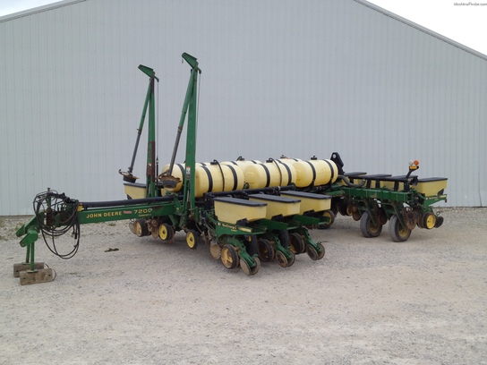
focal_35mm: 35
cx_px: 244
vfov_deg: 40.7
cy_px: 182
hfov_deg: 52.6
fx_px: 492
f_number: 2.4
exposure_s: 1/488
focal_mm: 4.28
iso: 64
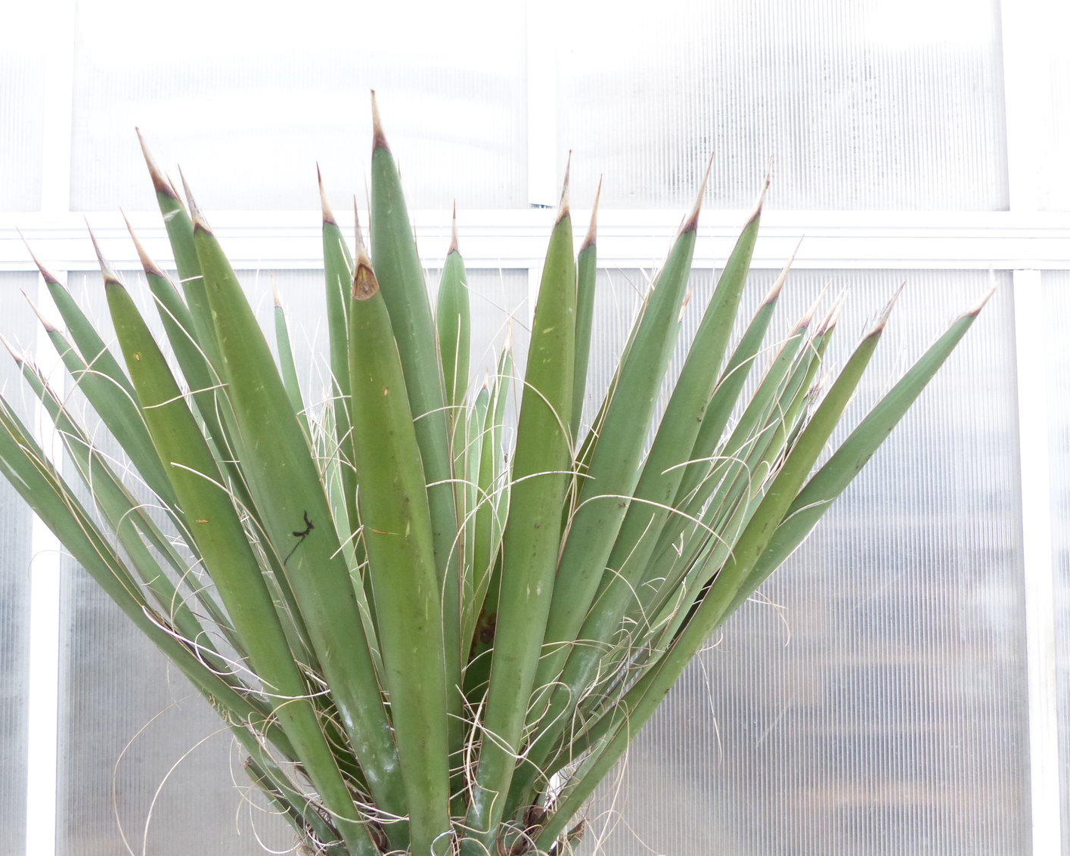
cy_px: 447
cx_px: 467
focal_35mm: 32
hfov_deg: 55.5
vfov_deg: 45.8
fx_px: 1013
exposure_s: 1/125
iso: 320
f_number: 2.8
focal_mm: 5.3
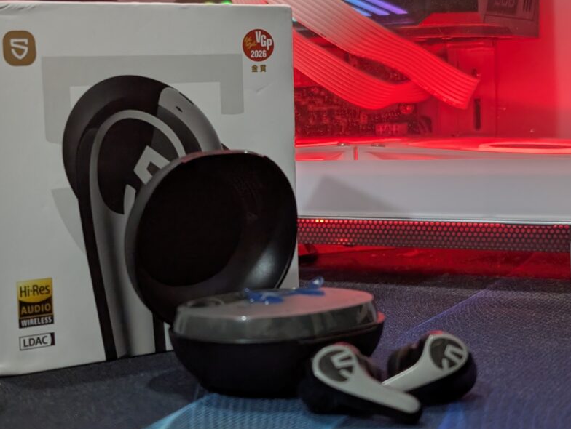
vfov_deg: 23.0
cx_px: 221
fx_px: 1057
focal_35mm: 64
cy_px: 219
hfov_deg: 30.1
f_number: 1.68
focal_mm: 6.9
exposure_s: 1/92.3
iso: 158
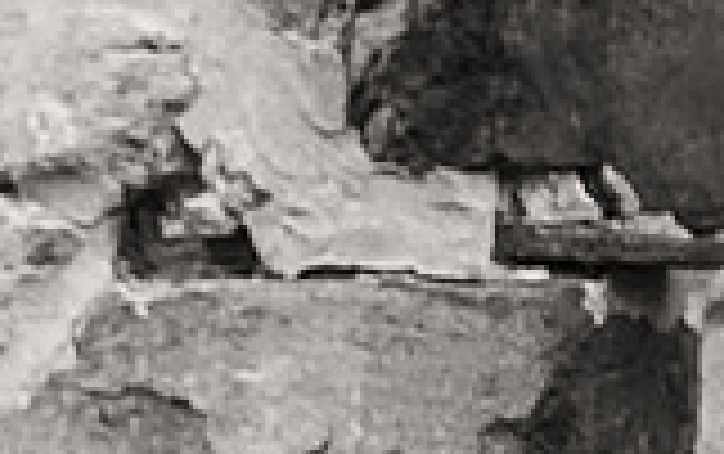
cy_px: 804
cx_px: -623
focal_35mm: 270
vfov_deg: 4.8
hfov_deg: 7.5
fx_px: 5333
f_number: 4.5
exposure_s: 1/80
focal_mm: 70
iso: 1600
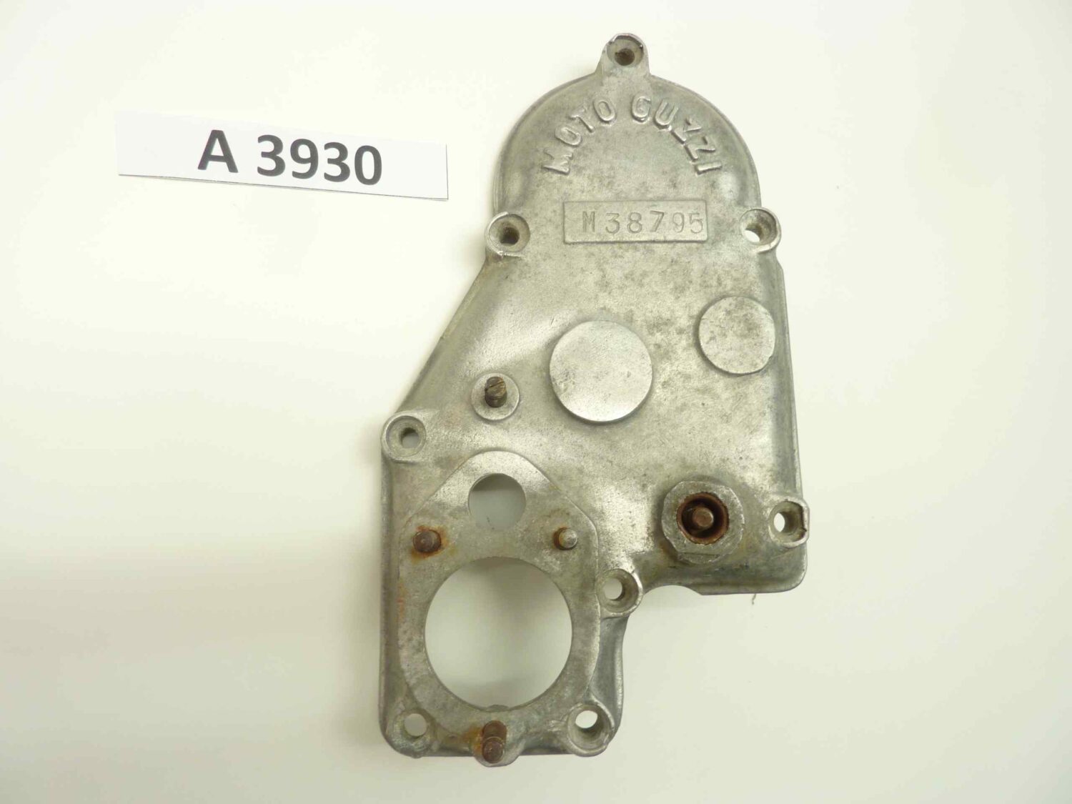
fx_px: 774
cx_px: 536
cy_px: 402
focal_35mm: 25
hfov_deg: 69.4
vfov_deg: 54.9
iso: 80
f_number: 3.3
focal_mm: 4.1
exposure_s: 1/13
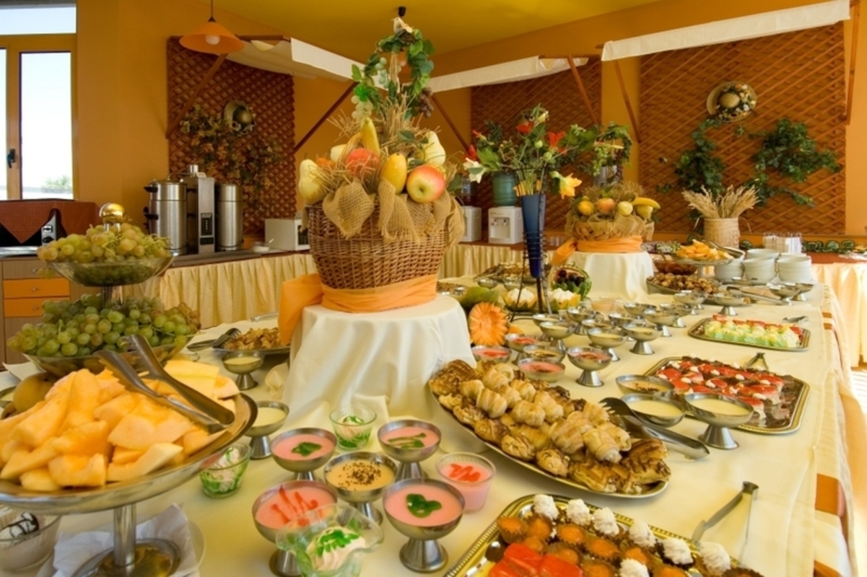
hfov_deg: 90.0
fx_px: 433
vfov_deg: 67.4
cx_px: 434
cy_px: 288
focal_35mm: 18
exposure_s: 1/160
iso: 100
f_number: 6.3
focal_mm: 12
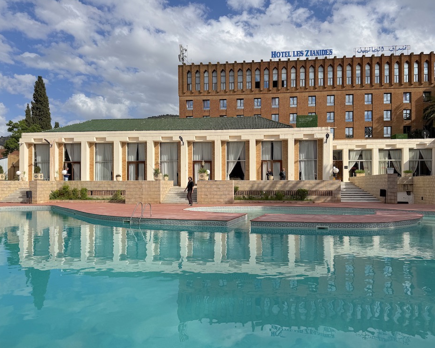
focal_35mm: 26
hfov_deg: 65.9
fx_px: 335
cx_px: 237
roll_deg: -0.5
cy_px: 179
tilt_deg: +0.7
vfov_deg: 54.9
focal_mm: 6.76
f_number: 1.78
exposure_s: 1/6410
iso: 80
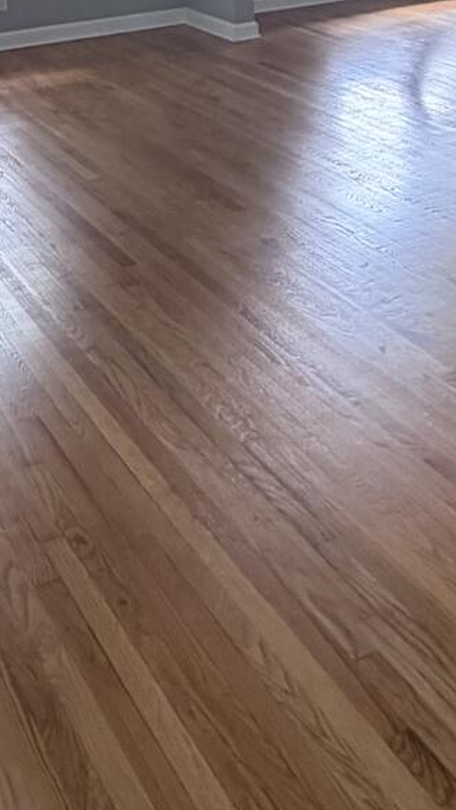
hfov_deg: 22.6
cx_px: 207
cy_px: 93
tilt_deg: -14.3
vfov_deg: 36.9
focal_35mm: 53
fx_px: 1139
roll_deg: +1.8
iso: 320
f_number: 2.2
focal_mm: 2.22
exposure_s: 1/60
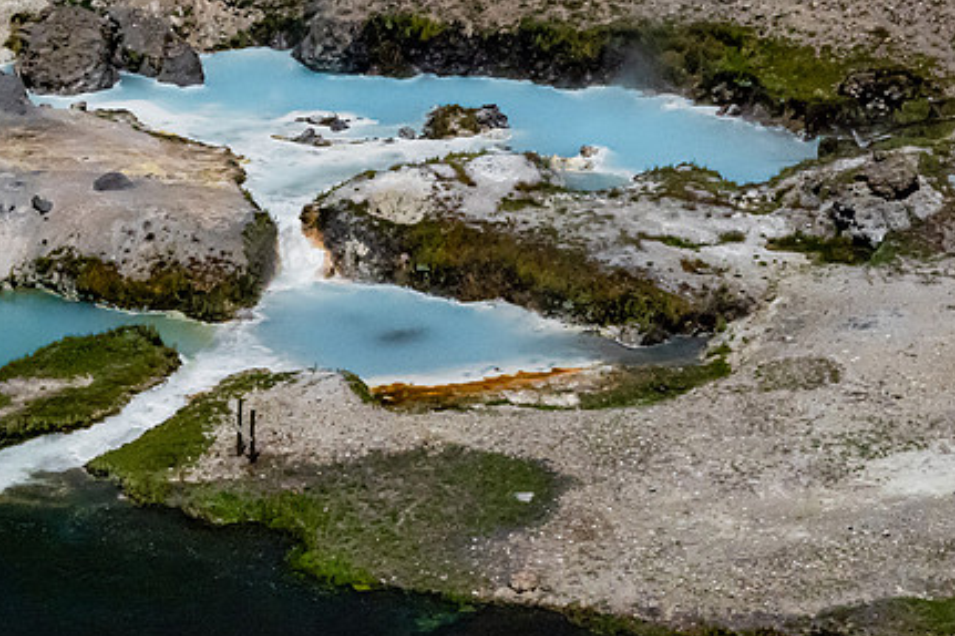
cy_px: 252
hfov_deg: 12.6
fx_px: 4322
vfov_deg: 8.4
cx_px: 442
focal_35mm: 163
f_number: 11
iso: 1600
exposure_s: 1/10000
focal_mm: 41.15
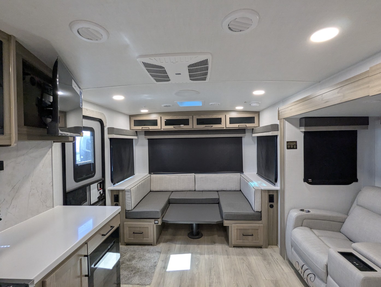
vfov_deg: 78.2
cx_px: 190
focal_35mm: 16
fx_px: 176
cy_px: 144
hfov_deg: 94.4
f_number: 2.2
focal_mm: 2.35
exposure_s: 1/84.2
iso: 309
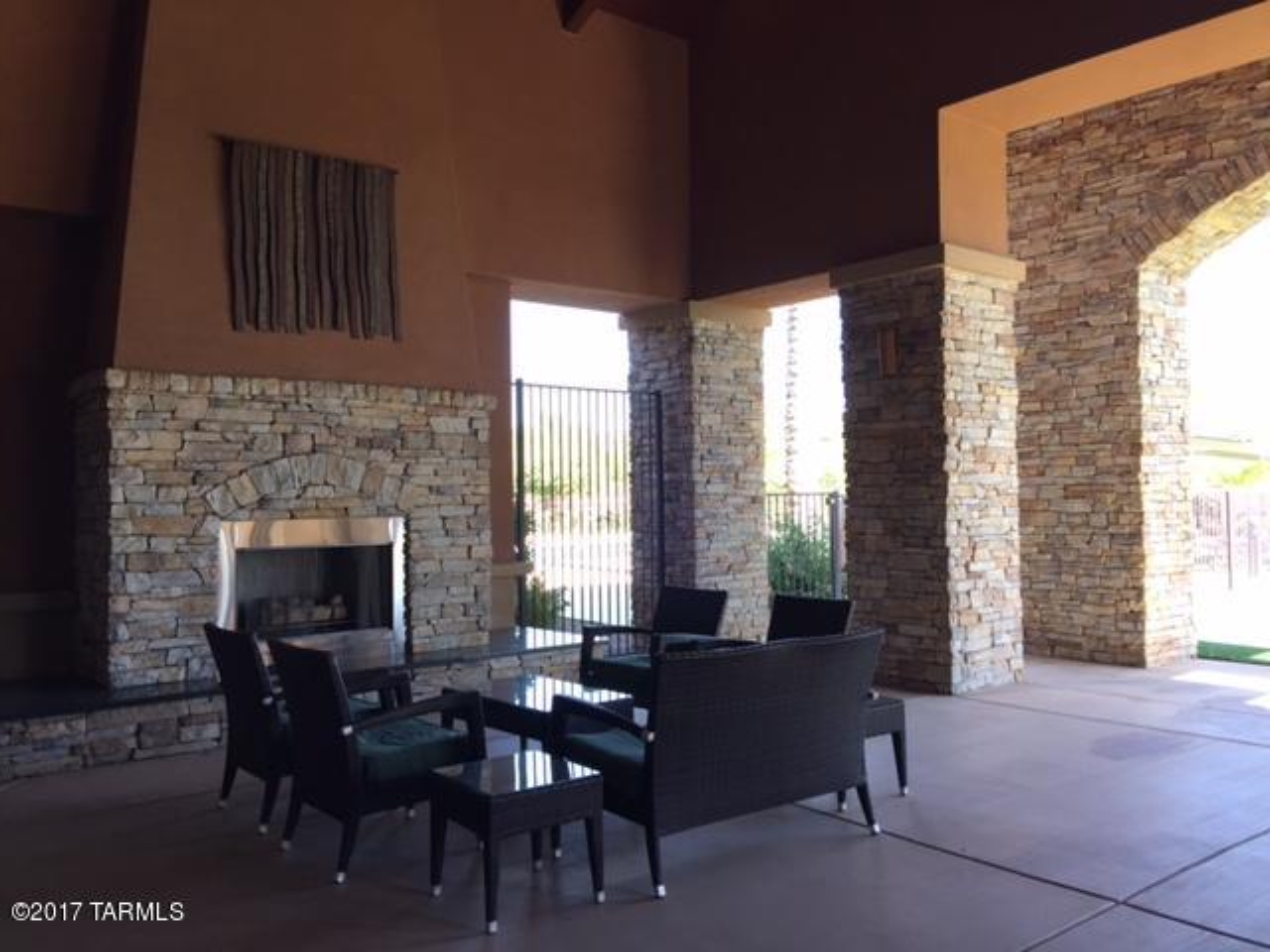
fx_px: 1064
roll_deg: -0.5
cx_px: 635
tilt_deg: +2.3
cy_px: 476
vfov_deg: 48.2
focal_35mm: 29
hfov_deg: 61.7
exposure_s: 1/120
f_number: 2.2
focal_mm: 4.15
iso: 40
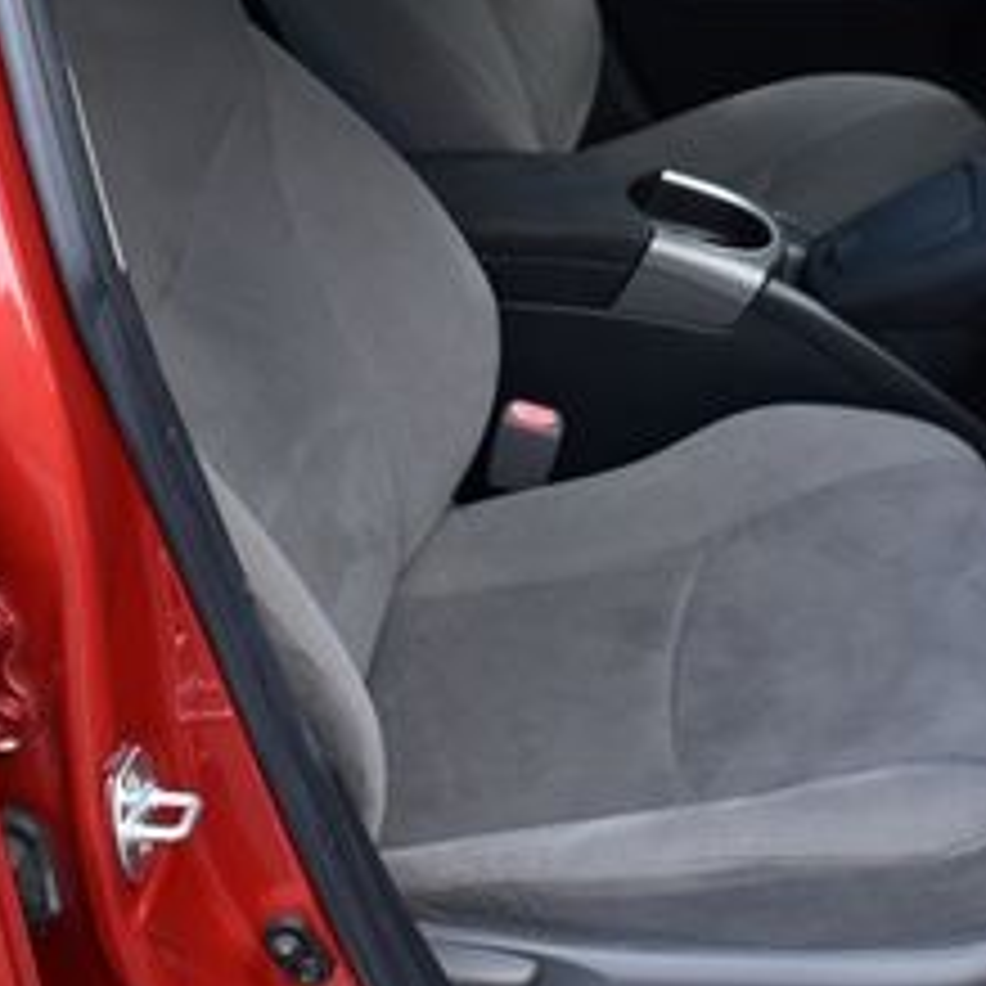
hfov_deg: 25.1
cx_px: 842
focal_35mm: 67
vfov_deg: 25.3
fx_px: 2159
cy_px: 200
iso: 400
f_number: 4.5
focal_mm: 18
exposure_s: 1/250
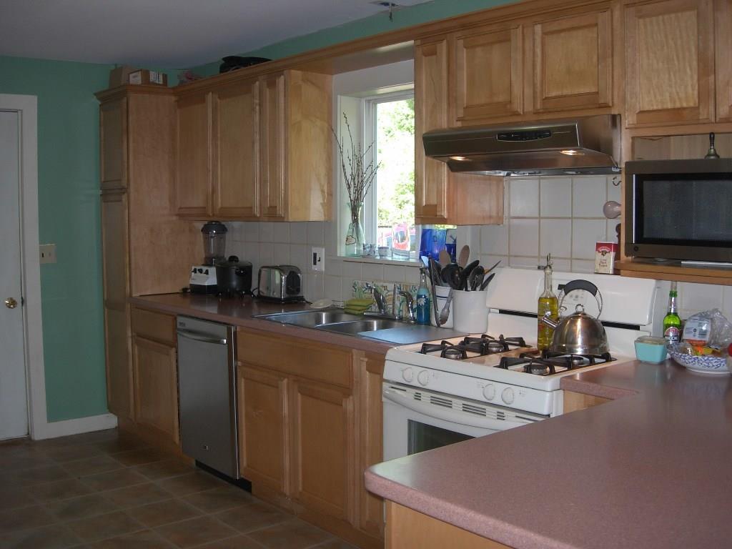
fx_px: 804
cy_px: 274
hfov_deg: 49.0
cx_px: 366
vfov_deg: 37.7
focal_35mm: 38
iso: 79
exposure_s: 1/64
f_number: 2.8
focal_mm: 7.8
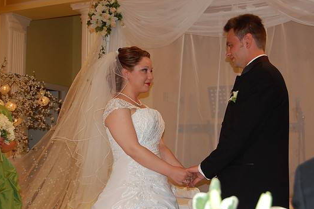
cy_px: 112
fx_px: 502
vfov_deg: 23.5
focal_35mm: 58
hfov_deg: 34.8
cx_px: 156
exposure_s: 1/60
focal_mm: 35
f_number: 4.8
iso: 400
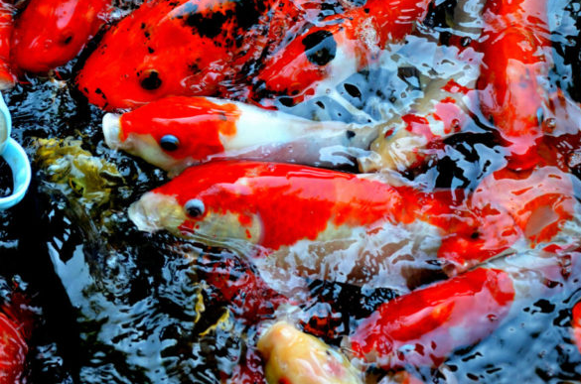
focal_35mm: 105
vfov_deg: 12.9
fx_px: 1690
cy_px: 62
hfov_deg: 19.3
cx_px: 135
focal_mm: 40
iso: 800
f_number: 4.5
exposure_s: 1/500
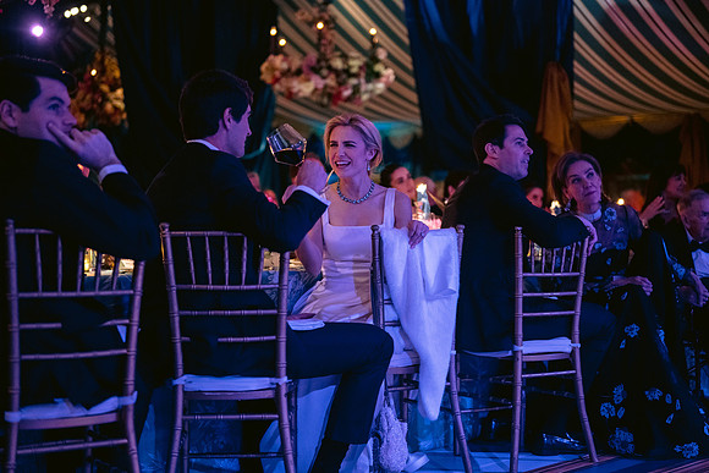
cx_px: 354
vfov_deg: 27.0
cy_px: 236
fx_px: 985
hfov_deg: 39.6
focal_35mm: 50
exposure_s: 1/80
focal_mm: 50
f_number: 1.8
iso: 3200
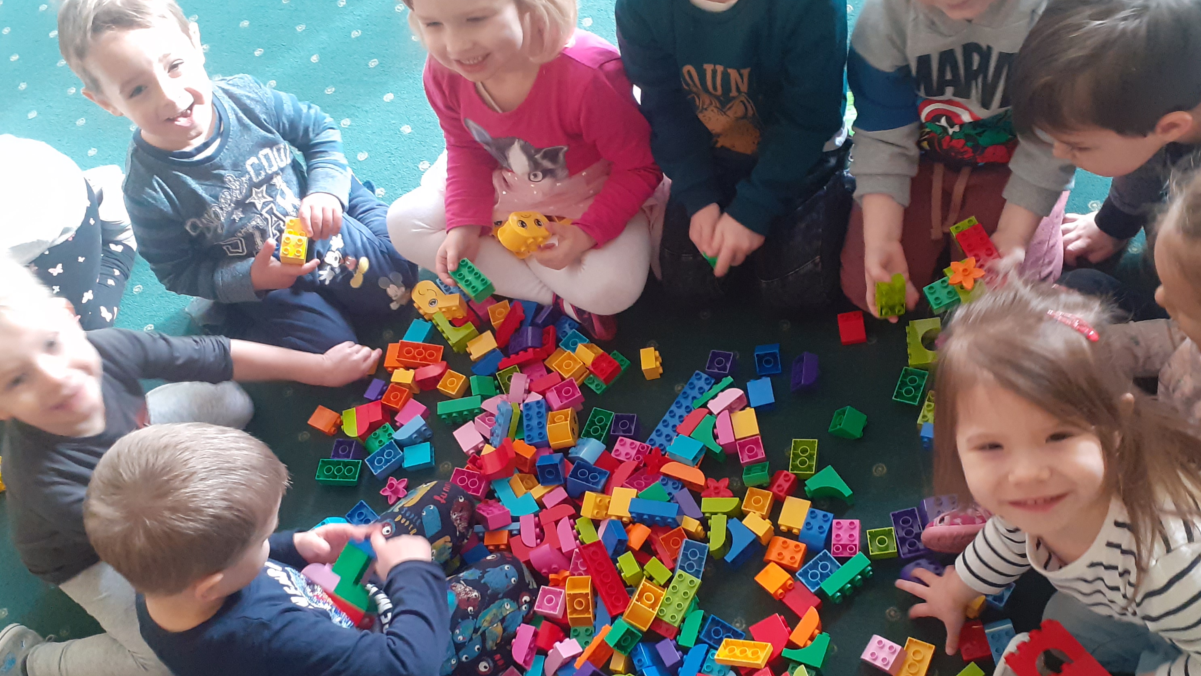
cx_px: 609
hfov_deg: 49.4
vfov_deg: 28.8
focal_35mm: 41
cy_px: 454
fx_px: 1306
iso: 250
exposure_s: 1/25
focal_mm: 3.6
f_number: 1.9
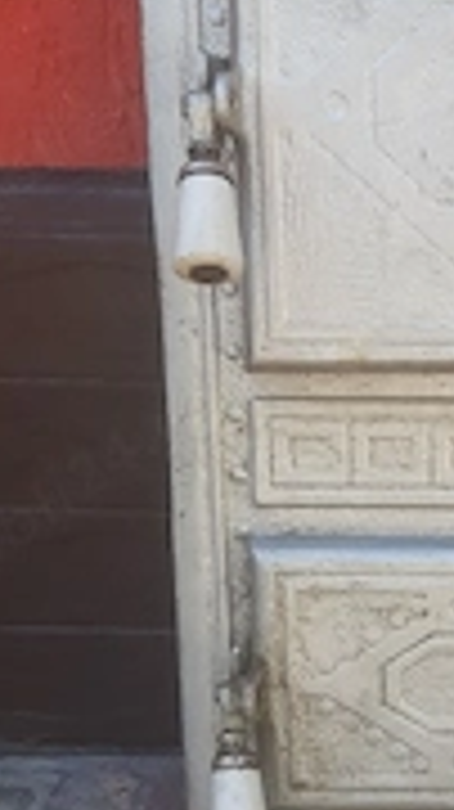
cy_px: 544
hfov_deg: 18.3
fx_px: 1351
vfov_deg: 33.0
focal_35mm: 63
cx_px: 508
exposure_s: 1/323
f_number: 1.7
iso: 40
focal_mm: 3.93
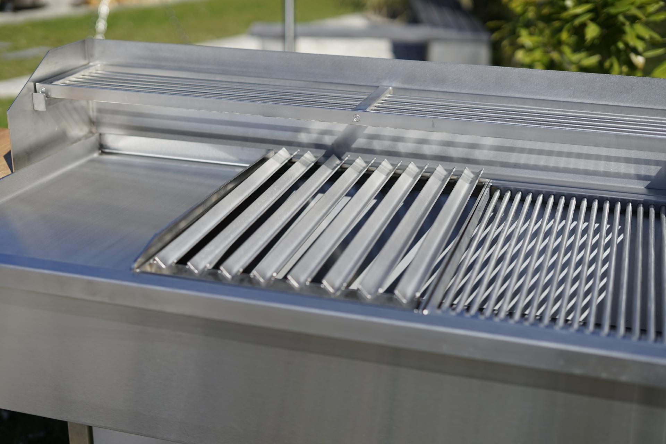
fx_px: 925
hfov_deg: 39.6
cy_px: 222
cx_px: 333
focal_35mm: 50
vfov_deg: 27.0
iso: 100
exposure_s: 1/2500
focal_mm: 50
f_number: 2.5
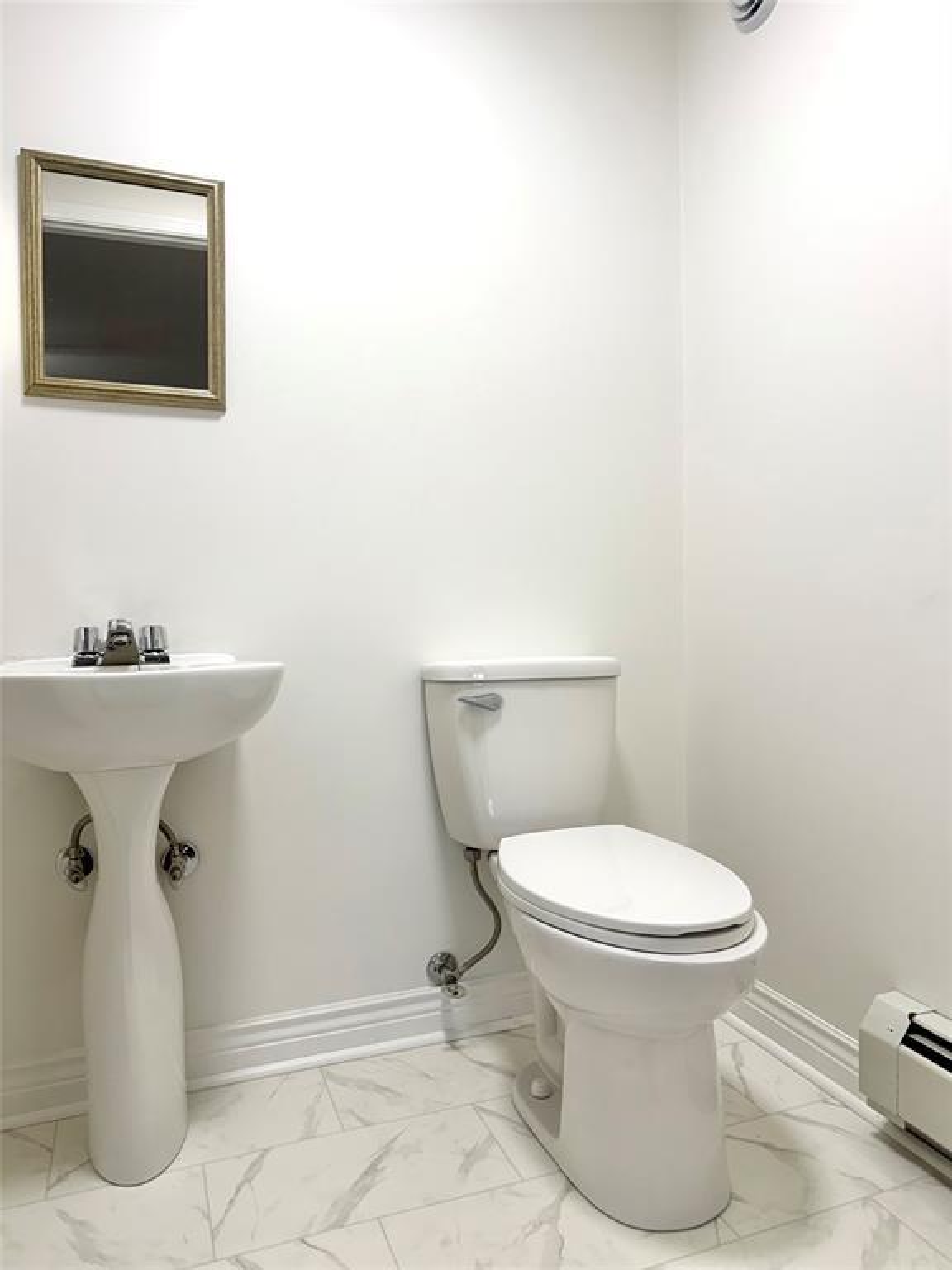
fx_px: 880
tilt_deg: -2.3
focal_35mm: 24
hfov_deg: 56.8
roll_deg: +0.1
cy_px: 635
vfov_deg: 71.6
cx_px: 476
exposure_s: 1/120
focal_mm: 6.76
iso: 50
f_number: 1.78
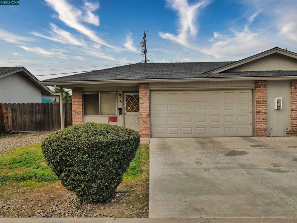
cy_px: 112
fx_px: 223
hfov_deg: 67.3
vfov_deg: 53.1
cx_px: 148
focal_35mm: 26
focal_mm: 13
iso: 125
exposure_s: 1/320
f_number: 8
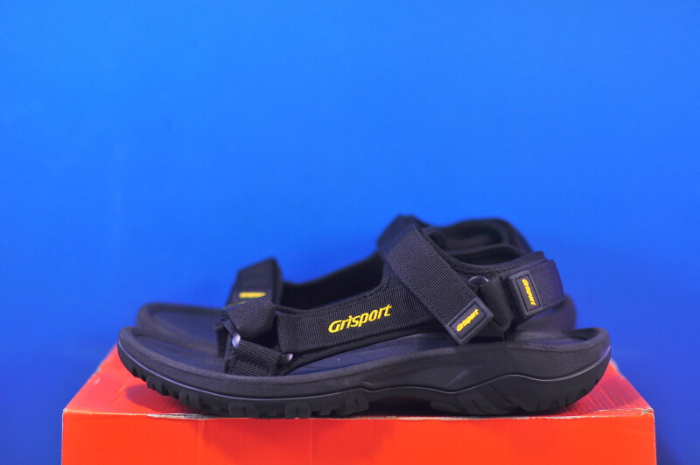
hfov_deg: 27.0
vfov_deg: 18.1
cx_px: 350
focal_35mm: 75
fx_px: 1456
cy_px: 232
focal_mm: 50
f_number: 2.2
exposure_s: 1/320
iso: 250
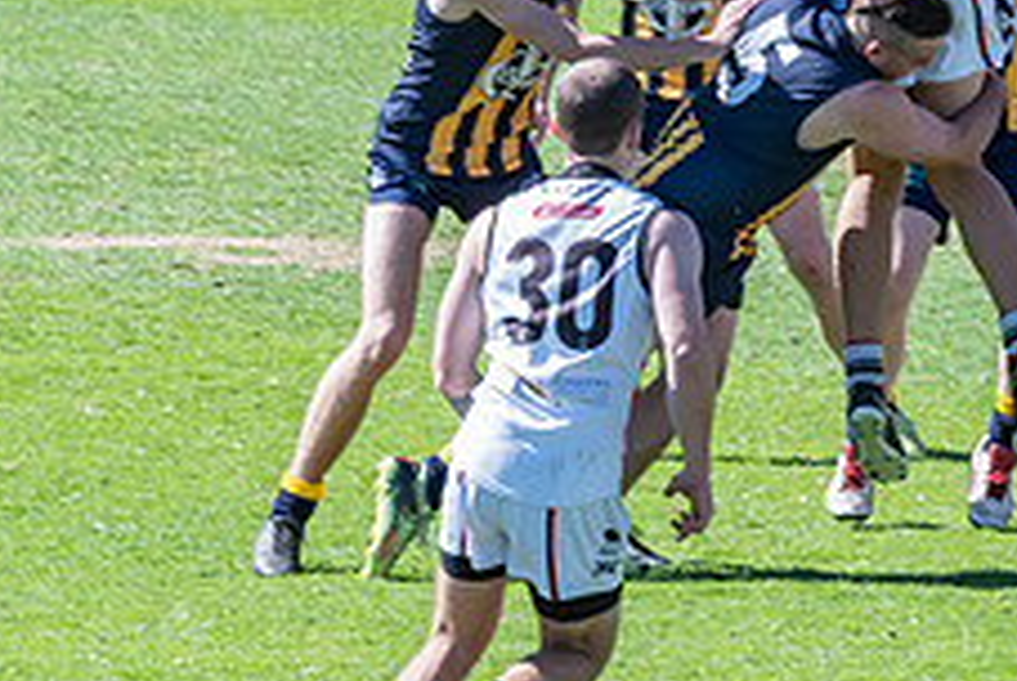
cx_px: 1160
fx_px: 37875
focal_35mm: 1339
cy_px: 83
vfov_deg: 1.0
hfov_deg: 1.5
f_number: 14
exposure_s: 1/500
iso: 800
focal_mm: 350
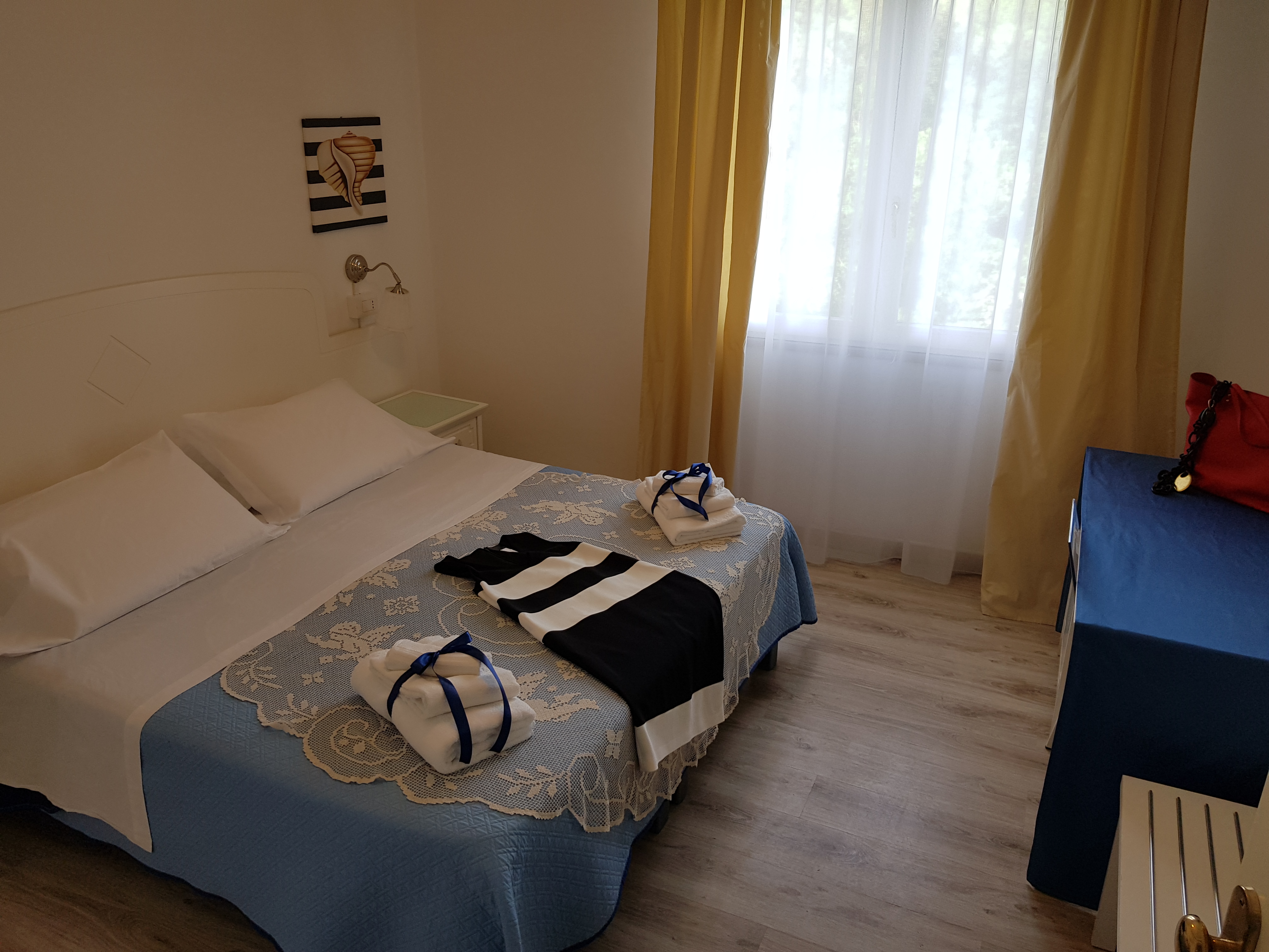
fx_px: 953
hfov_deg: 67.3
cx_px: 634
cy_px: 476
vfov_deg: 53.1
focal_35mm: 26
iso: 40
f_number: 1.7
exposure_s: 1/113
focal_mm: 4.2
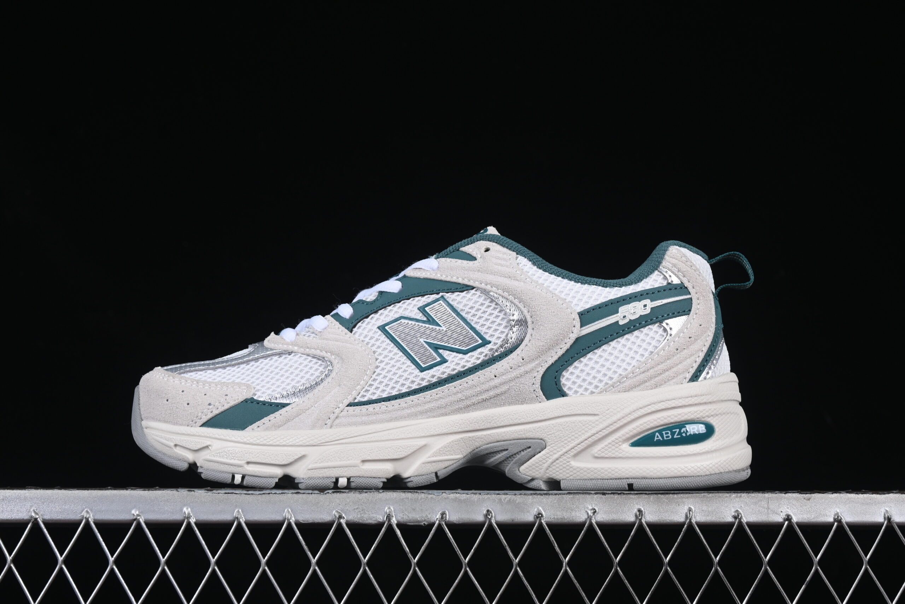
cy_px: 302
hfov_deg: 27.0
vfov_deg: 18.2
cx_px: 452
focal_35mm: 75
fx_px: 1885
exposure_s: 1/80
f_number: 8
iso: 160
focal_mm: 50
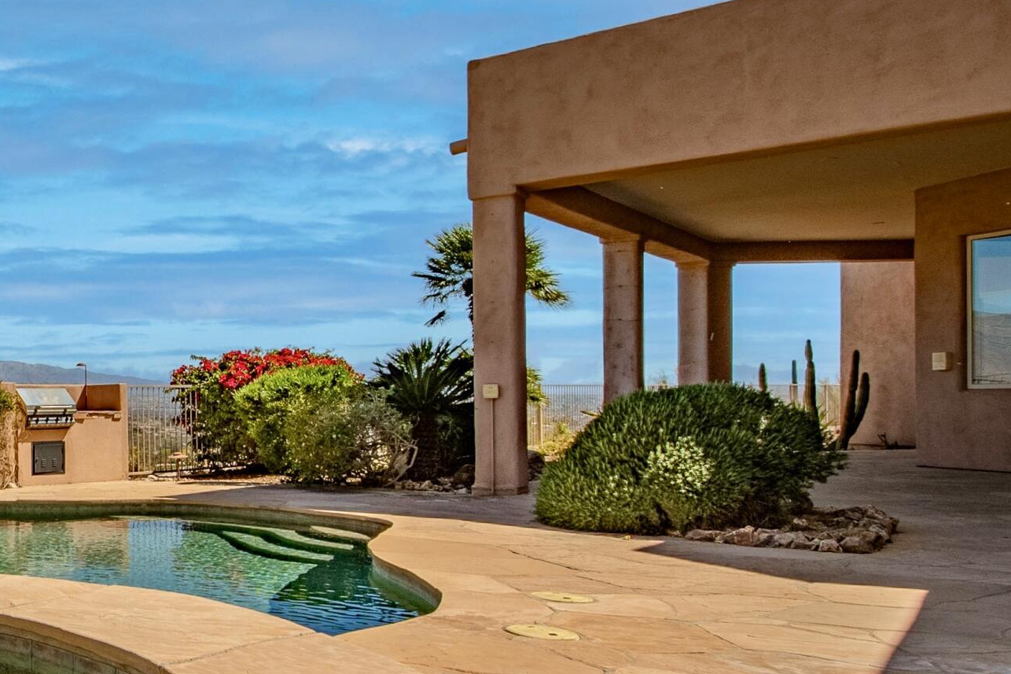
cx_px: -119
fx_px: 983
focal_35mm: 35
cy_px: 429
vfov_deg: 37.6
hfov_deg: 42.1
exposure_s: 1/4000
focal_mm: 10
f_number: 10
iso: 320
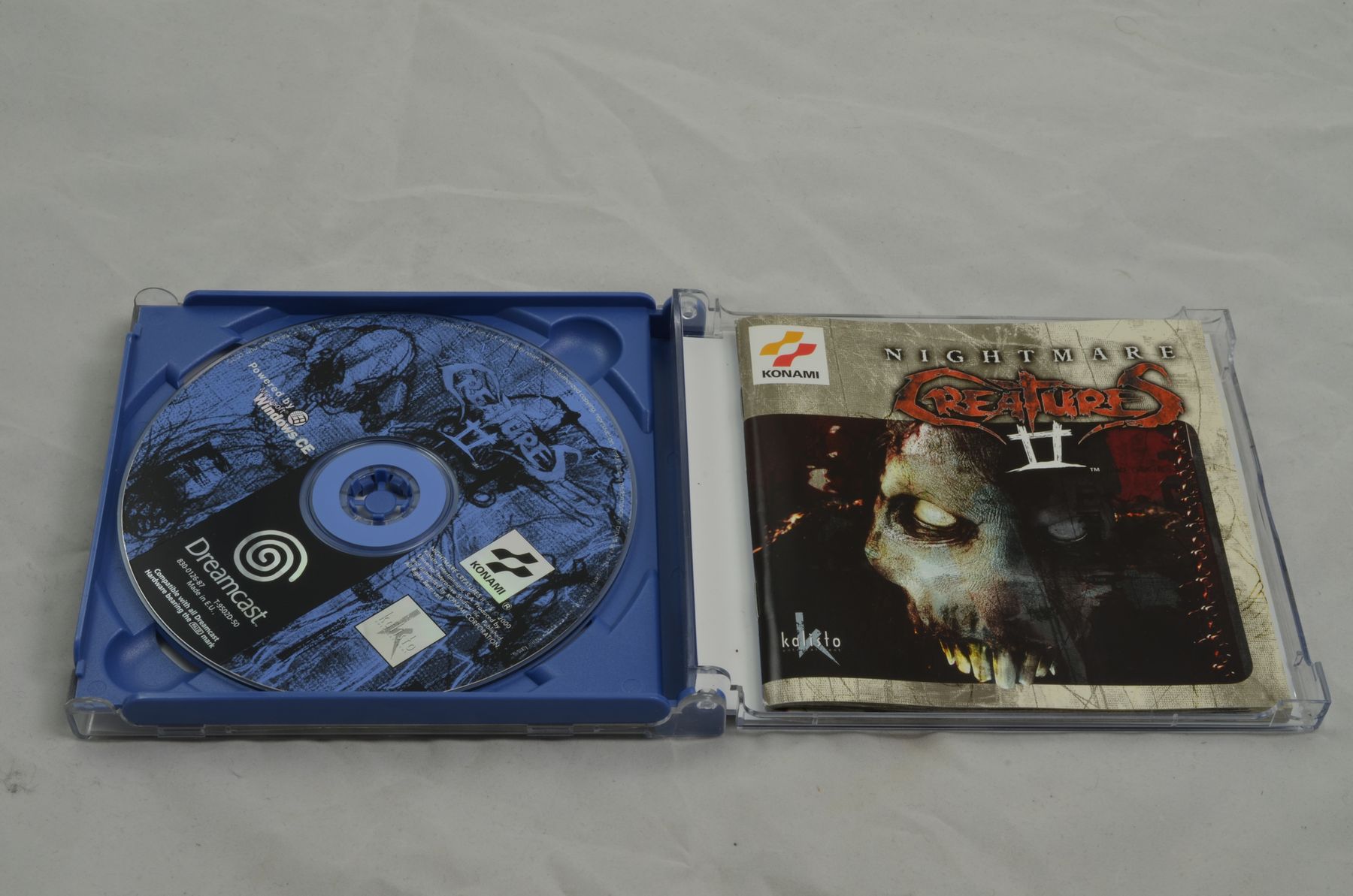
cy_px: 448
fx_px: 2251
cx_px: 676
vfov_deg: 22.5
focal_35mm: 60
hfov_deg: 33.5
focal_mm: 40
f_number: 20
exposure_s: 1/2.5
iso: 100
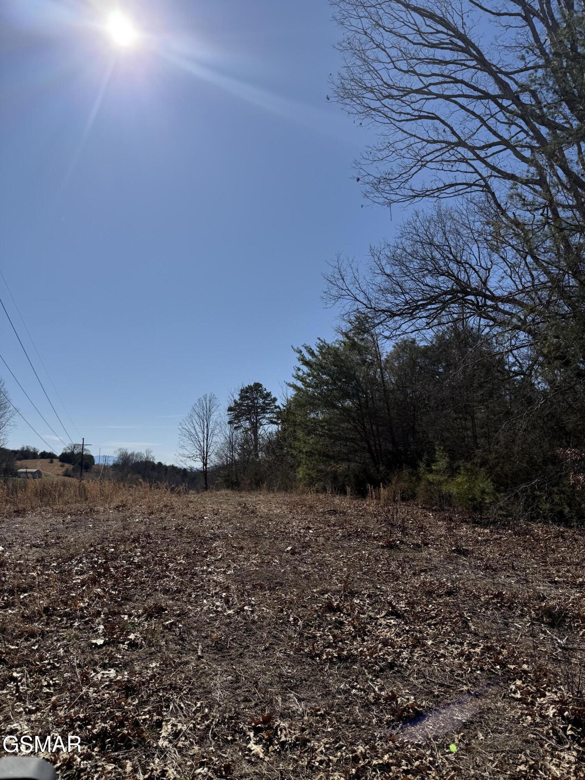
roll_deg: -2.3
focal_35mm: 24
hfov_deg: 56.8
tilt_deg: +11.4
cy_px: 390
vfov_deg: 71.6
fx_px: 541
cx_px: 292
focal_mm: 6.76
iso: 80
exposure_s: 1/8130
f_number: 1.78
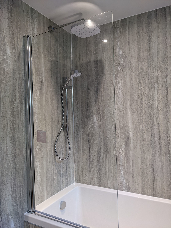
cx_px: 86
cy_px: 114
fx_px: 178
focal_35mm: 27
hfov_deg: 51.4
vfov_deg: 65.3
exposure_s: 1/49.9
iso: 64
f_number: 1.73
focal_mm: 4.38
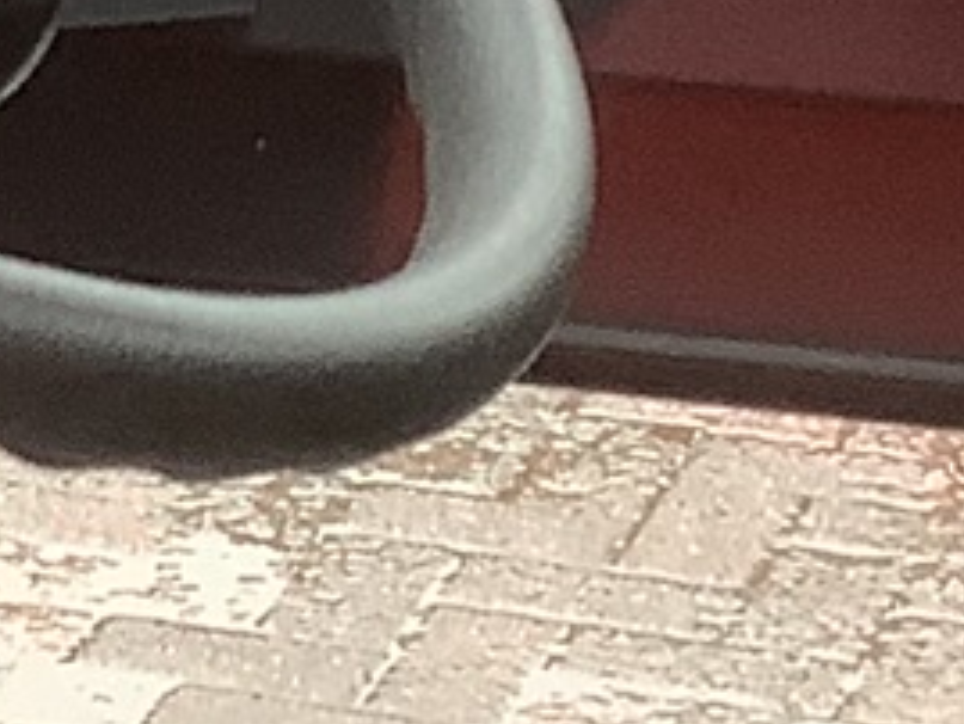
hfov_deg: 8.3
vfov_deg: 6.3
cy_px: 326
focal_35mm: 236
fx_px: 6575
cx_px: -280
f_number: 2.4
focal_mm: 3.3
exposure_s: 1/60
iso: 50
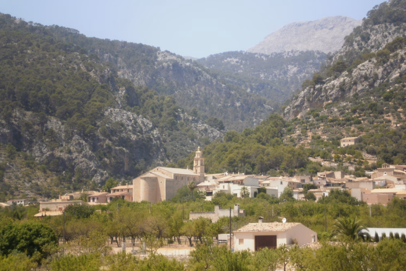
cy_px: 122
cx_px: 205
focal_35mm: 111
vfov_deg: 12.3
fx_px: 1252
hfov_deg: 18.4
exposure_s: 1/320
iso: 100
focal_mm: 18.6
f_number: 5.9
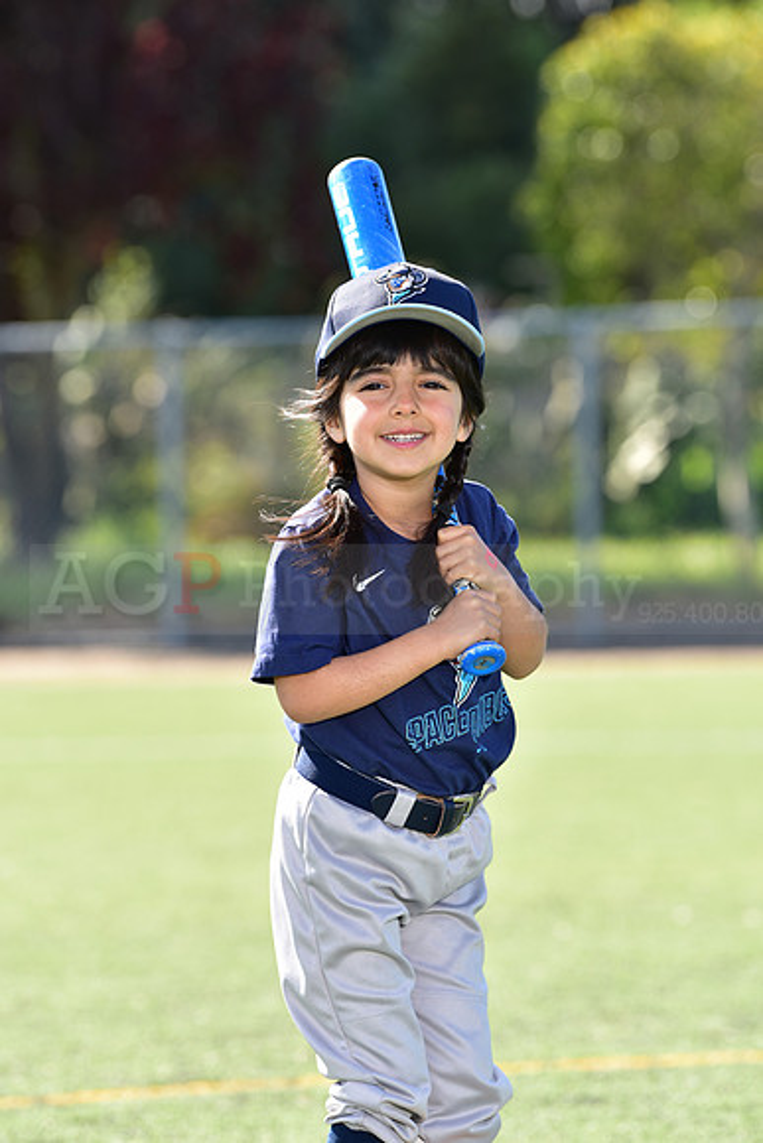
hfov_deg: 7.4
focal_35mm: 185
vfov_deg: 11.1
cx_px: 382
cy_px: 572
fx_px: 5877
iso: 80
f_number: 5
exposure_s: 1/160
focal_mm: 185
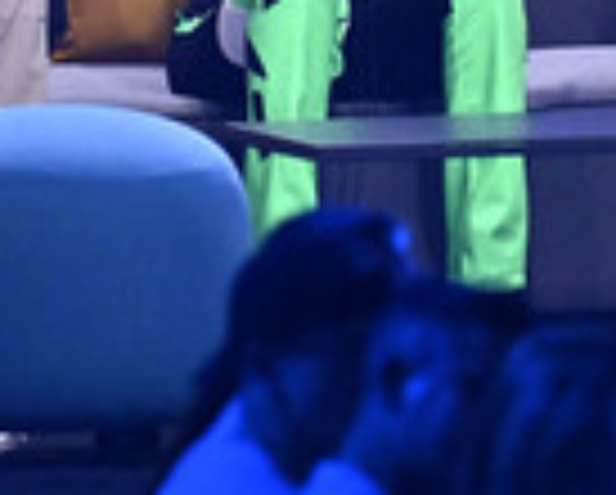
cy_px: 18
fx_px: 22529
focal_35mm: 1234
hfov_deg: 1.6
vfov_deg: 1.3
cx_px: 88
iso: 5000
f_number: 5
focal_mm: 400
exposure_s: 1/640
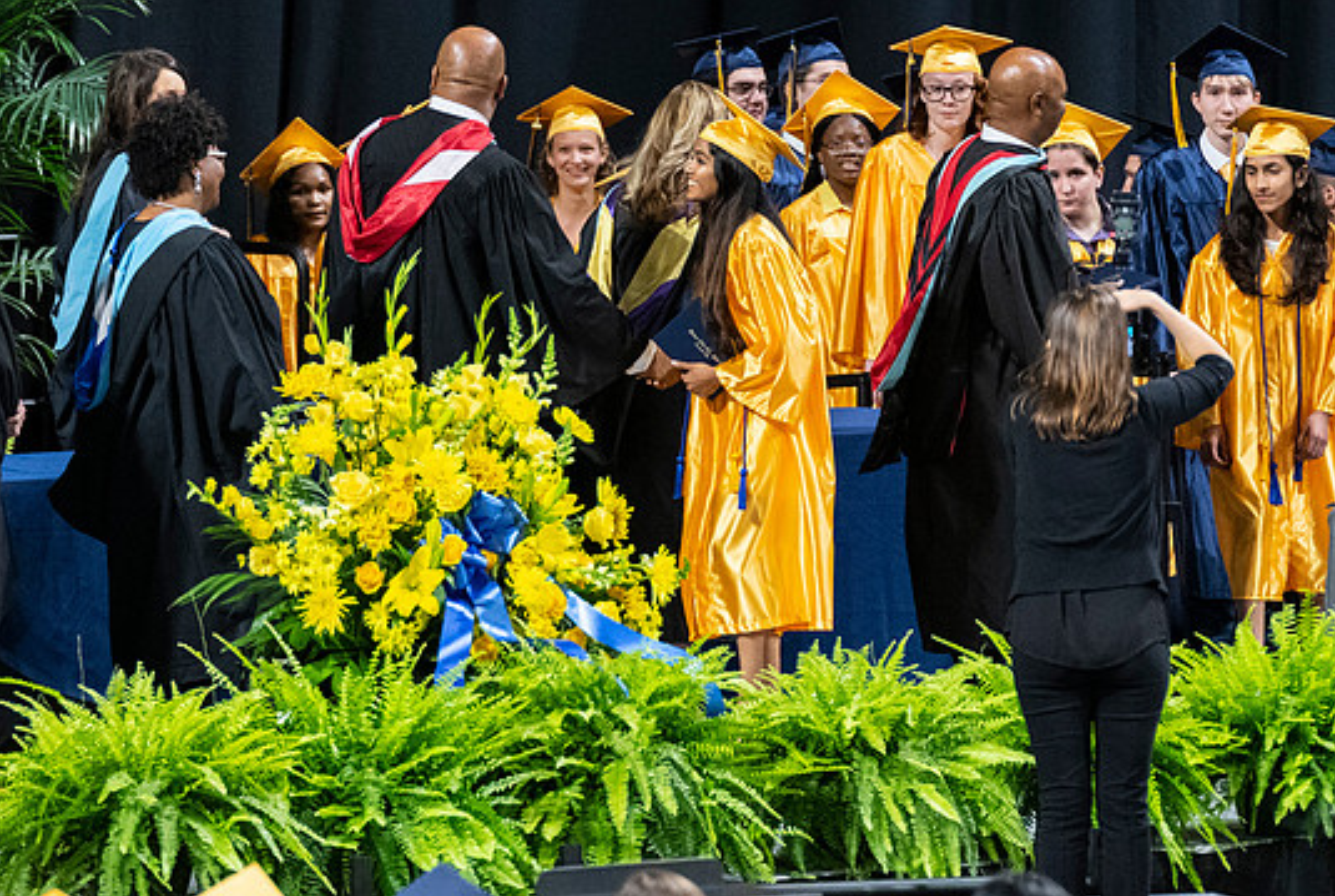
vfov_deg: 3.2
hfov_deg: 4.7
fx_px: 16274
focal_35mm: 438
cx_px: 820
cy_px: 486
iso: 2000
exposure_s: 1/200
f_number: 4
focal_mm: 200
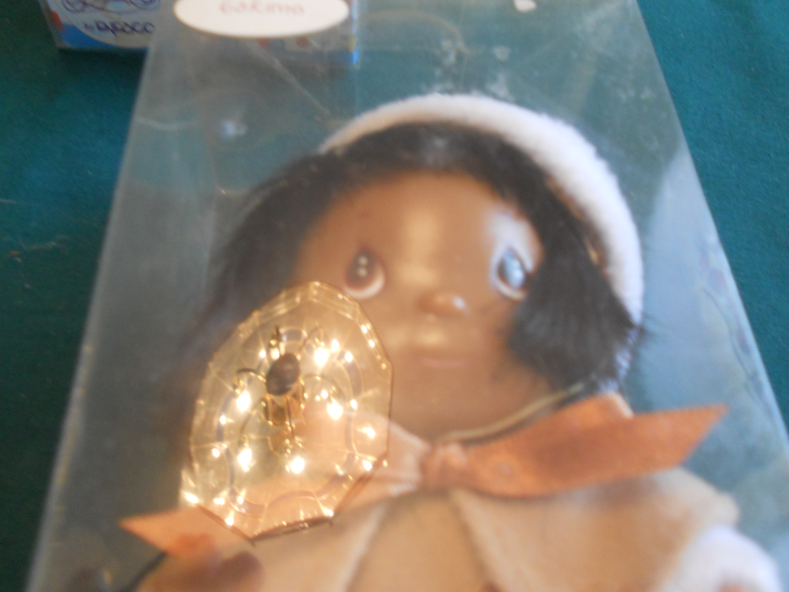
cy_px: 288
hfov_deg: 55.3
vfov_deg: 42.9
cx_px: 403
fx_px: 752
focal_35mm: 33
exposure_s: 1/30
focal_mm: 5.8
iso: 320
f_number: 3.5
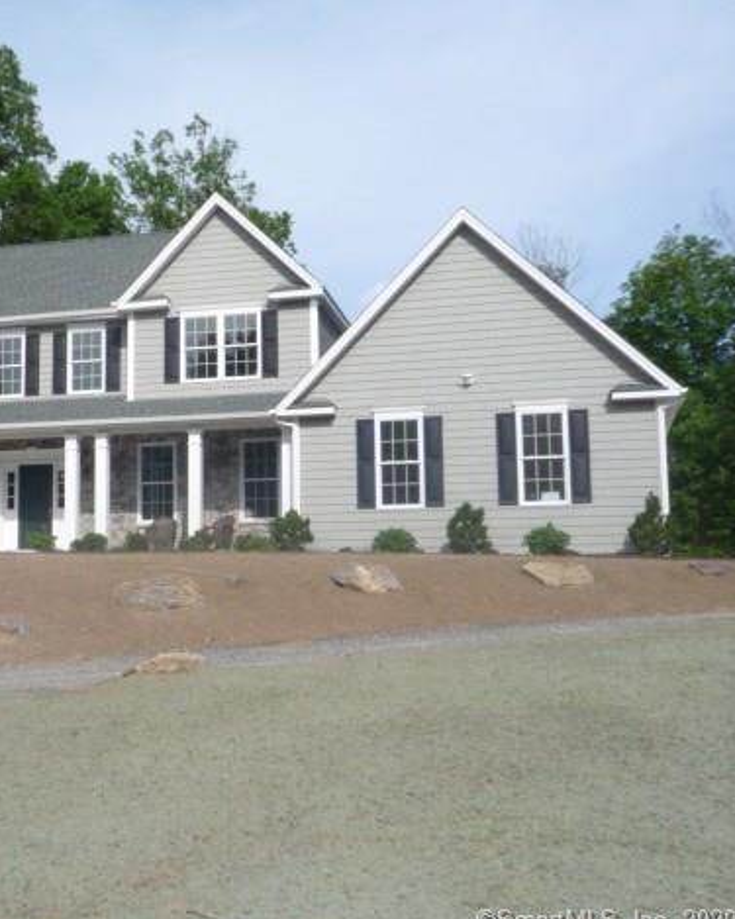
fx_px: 1306
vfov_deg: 38.8
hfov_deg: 30.5
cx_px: 123
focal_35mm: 48
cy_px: 468
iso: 100
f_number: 4
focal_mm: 4.4
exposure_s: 1/800
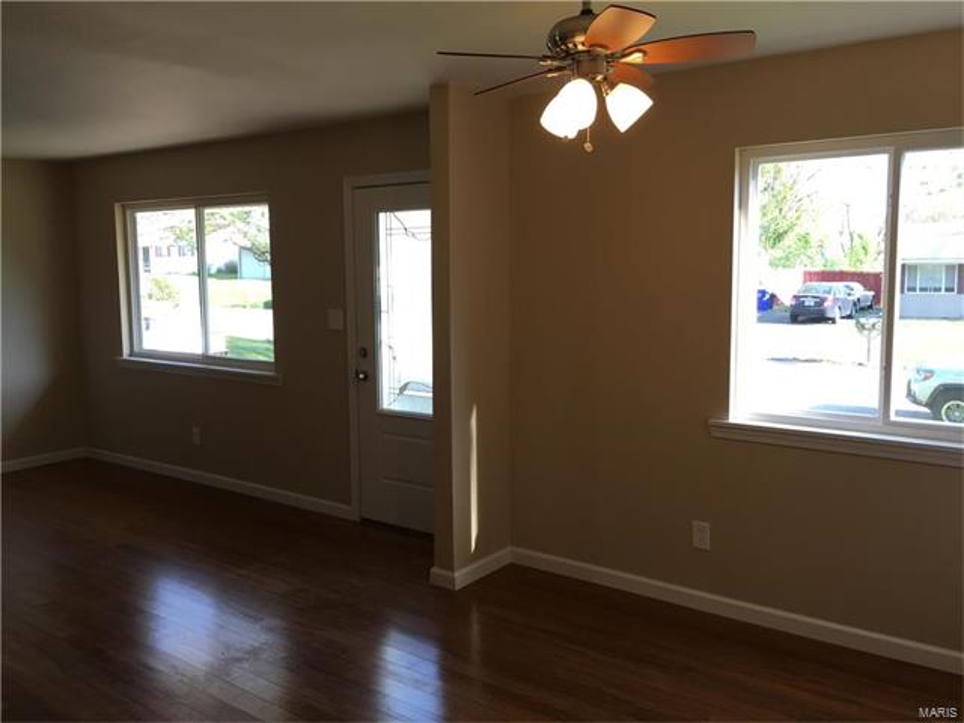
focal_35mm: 29
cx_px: 482
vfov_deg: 48.2
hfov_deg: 61.7
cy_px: 362
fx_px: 808
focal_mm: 4.15
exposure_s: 1/120
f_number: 2.2
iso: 40
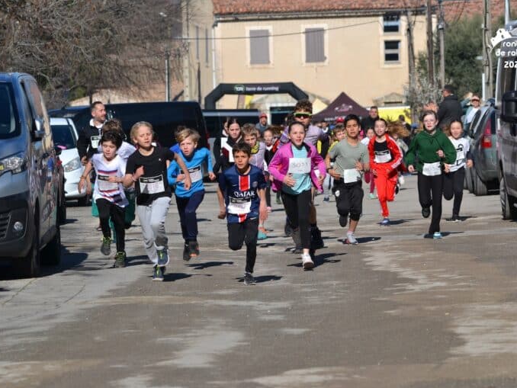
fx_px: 3660
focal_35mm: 245
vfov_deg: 6.1
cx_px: 262
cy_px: 194
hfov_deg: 8.1
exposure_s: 1/2000
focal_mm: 150
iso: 400
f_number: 7.1
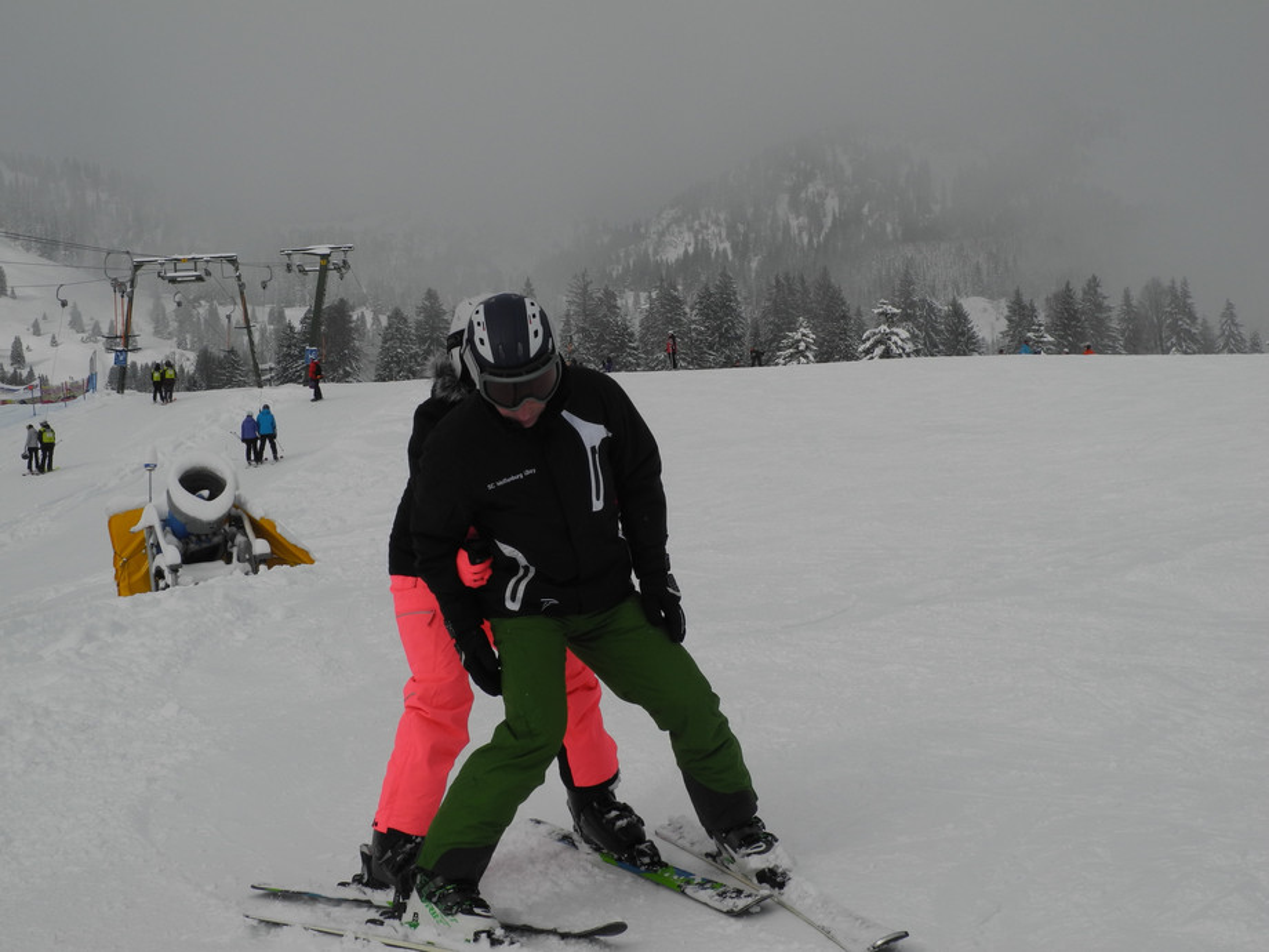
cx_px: 634
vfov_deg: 21.6
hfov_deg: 28.6
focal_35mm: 68
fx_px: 2493
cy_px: 476
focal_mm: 14.5
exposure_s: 1/1000
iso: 100
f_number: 6.3
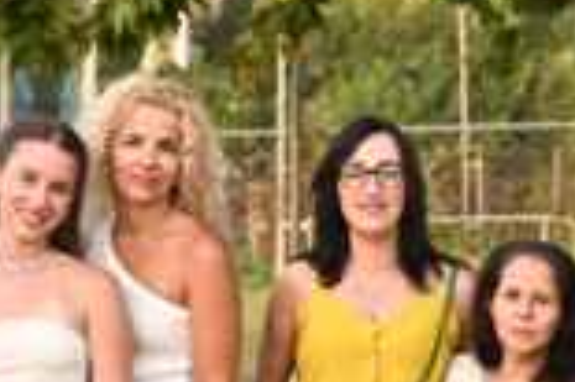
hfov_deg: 7.6
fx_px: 4228
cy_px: 80
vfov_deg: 5.2
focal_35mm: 265
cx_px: -282
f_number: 2.8
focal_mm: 40
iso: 250
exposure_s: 1/320
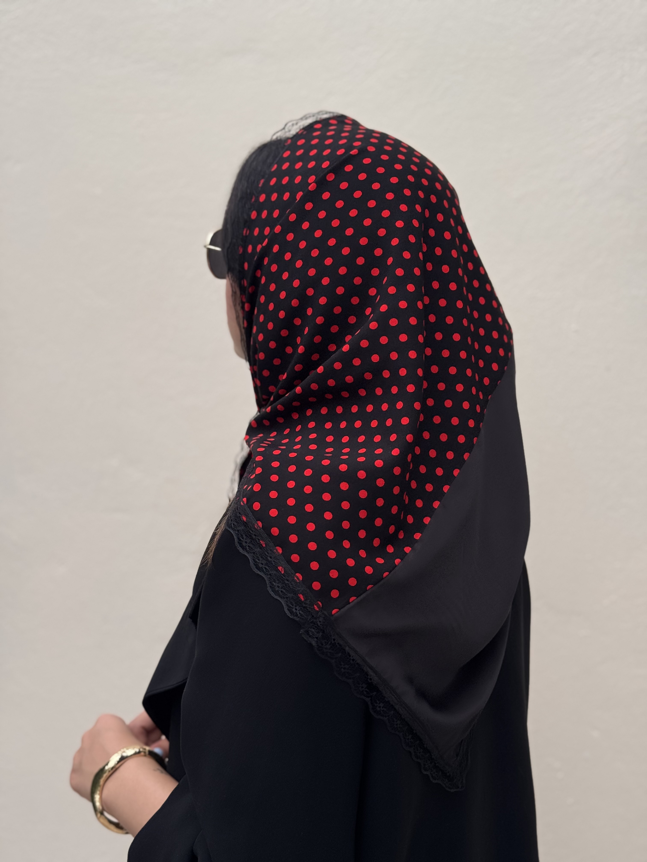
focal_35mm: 48
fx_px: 1196
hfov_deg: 30.3
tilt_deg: -5.8
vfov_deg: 39.7
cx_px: 324
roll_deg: -2.4
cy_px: 431
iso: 64
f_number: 1.78
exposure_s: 1/792
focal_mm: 6.76
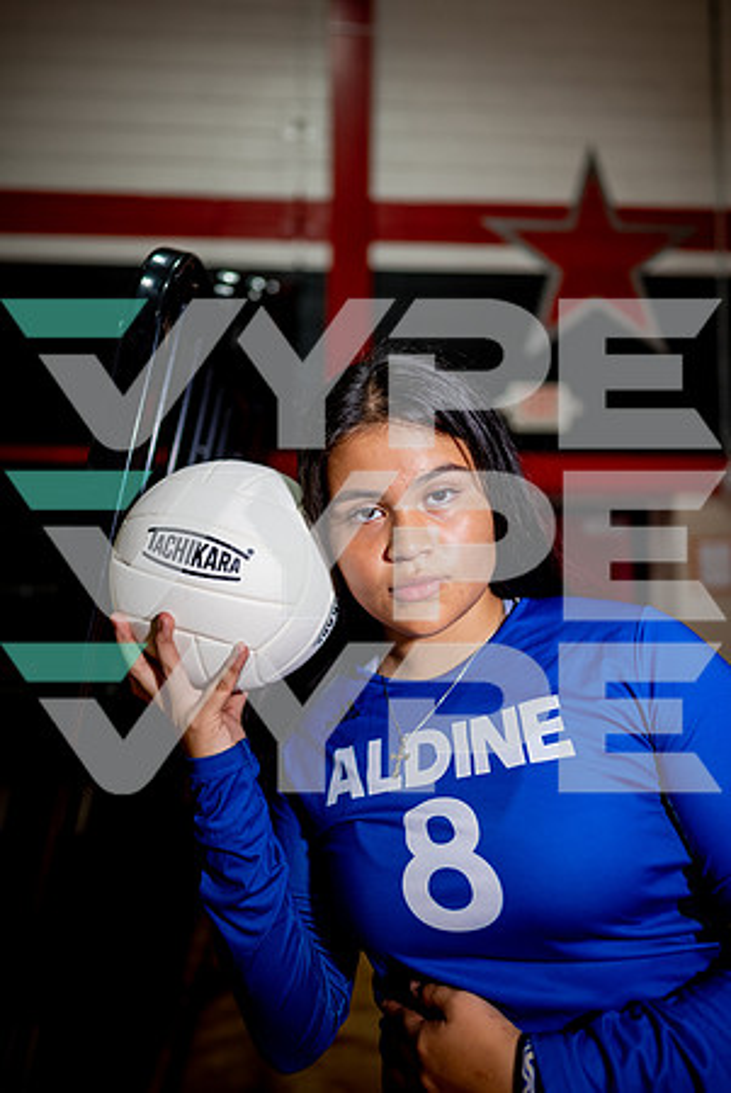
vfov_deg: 73.7
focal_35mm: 24
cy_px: 546
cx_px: 366
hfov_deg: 53.2
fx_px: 729
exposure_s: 1/800
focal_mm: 24
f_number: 1.4
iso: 200
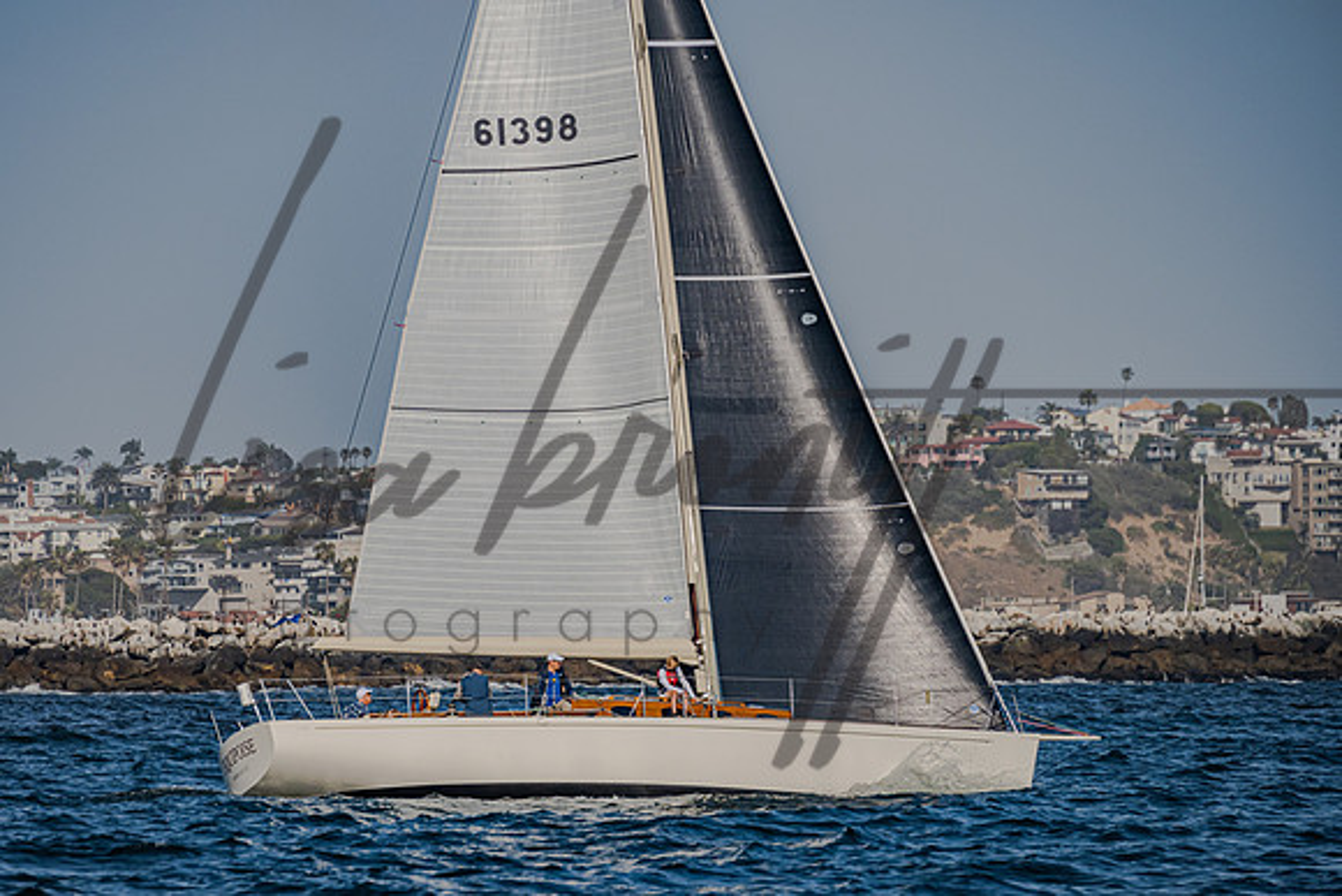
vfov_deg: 5.4
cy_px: 538
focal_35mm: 255
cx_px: 569
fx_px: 9505
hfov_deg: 8.1
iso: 400
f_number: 6.3
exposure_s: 1/2500
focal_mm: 200
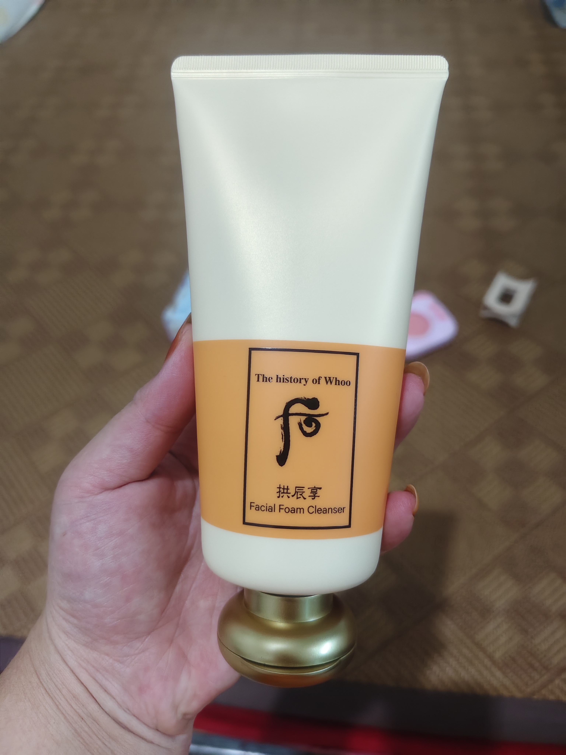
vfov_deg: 73.9
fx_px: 501
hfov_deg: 58.9
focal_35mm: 23
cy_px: 378
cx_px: 283
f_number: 1.88
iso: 1150
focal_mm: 5.56
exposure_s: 1/50
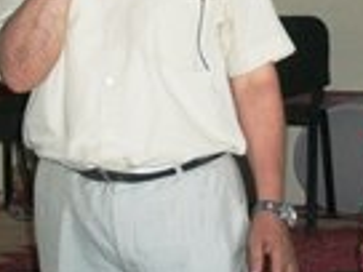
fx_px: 1206
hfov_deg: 17.0
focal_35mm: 115
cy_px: -99
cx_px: 272
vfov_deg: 12.4
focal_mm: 6.3
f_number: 3.1
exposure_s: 1/30
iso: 160
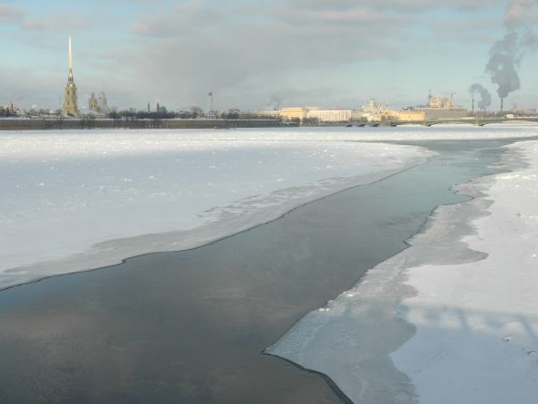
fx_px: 849
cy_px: 190
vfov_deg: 26.8
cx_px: 211
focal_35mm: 55
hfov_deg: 35.0
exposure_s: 1/125
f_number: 13
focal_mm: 31
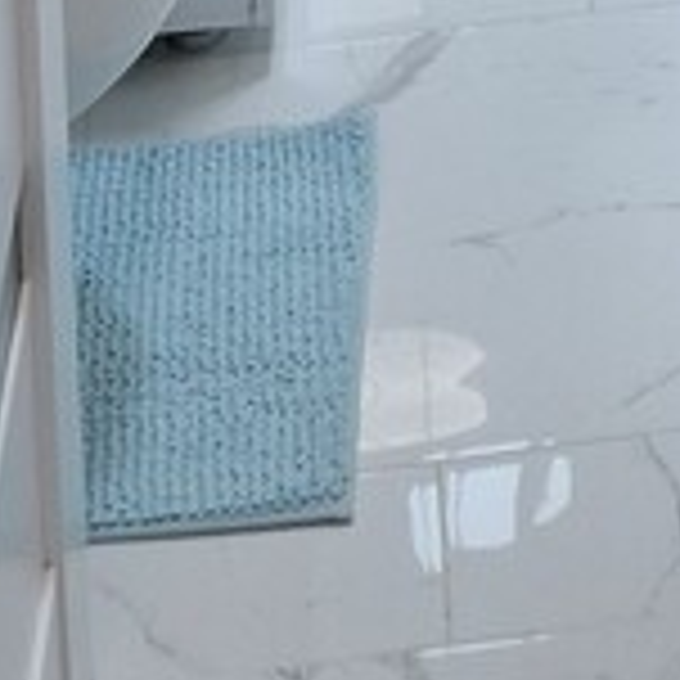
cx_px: 991
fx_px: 3067
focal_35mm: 138
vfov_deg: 10.5
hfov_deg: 12.1
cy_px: -1049
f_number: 1.8
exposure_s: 1/100
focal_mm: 5.54
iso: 125
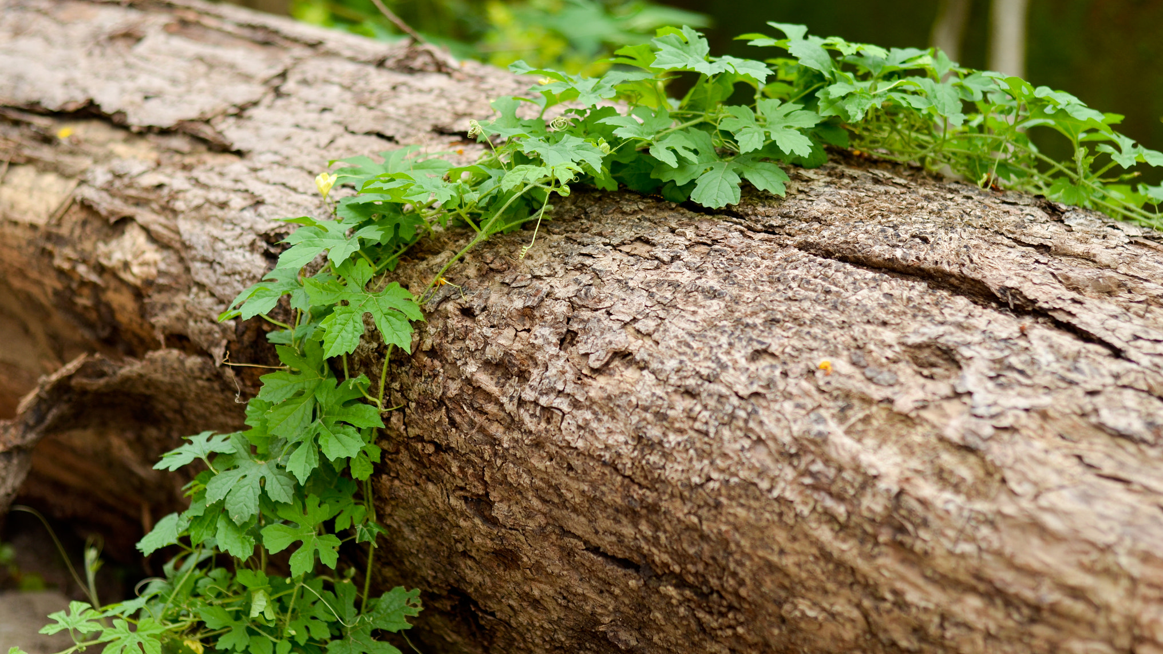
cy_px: 349
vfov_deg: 15.3
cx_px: 582
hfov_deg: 26.8
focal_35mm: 79
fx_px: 2436
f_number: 2.2
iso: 100
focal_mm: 50
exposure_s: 1/500
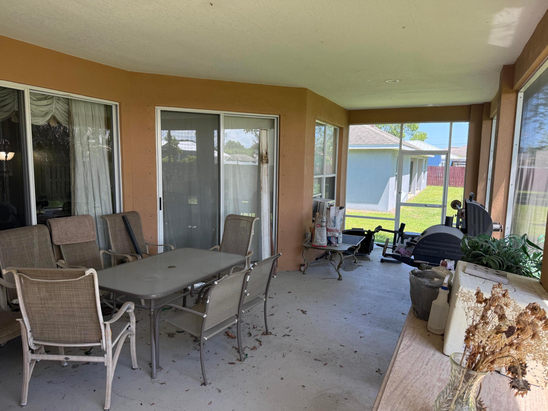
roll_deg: -1.0
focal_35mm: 24
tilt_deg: -6.6
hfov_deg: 71.6
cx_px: 274
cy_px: 206
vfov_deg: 56.8
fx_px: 380
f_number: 1.78
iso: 100
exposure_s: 1/252
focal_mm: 6.76
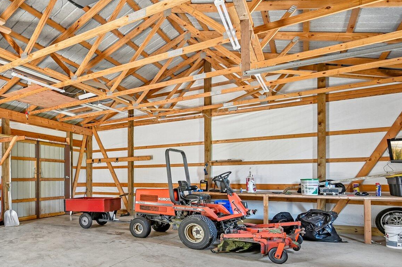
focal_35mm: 25
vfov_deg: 50.2
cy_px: 181
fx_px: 279
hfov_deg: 65.8
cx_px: 87
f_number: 4
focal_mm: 14
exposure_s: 1/15
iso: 400
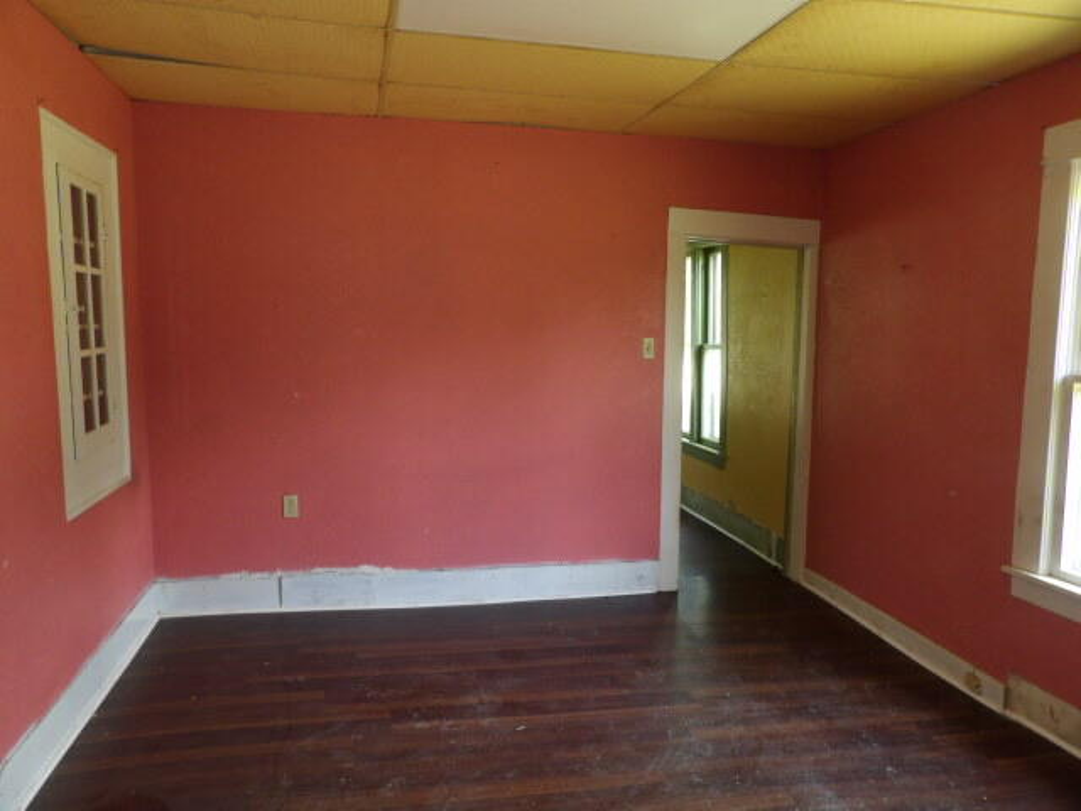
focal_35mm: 24
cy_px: 406
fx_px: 749
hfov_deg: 71.6
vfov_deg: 56.8
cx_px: 540
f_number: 3.2
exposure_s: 1/33
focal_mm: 4.3
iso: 200
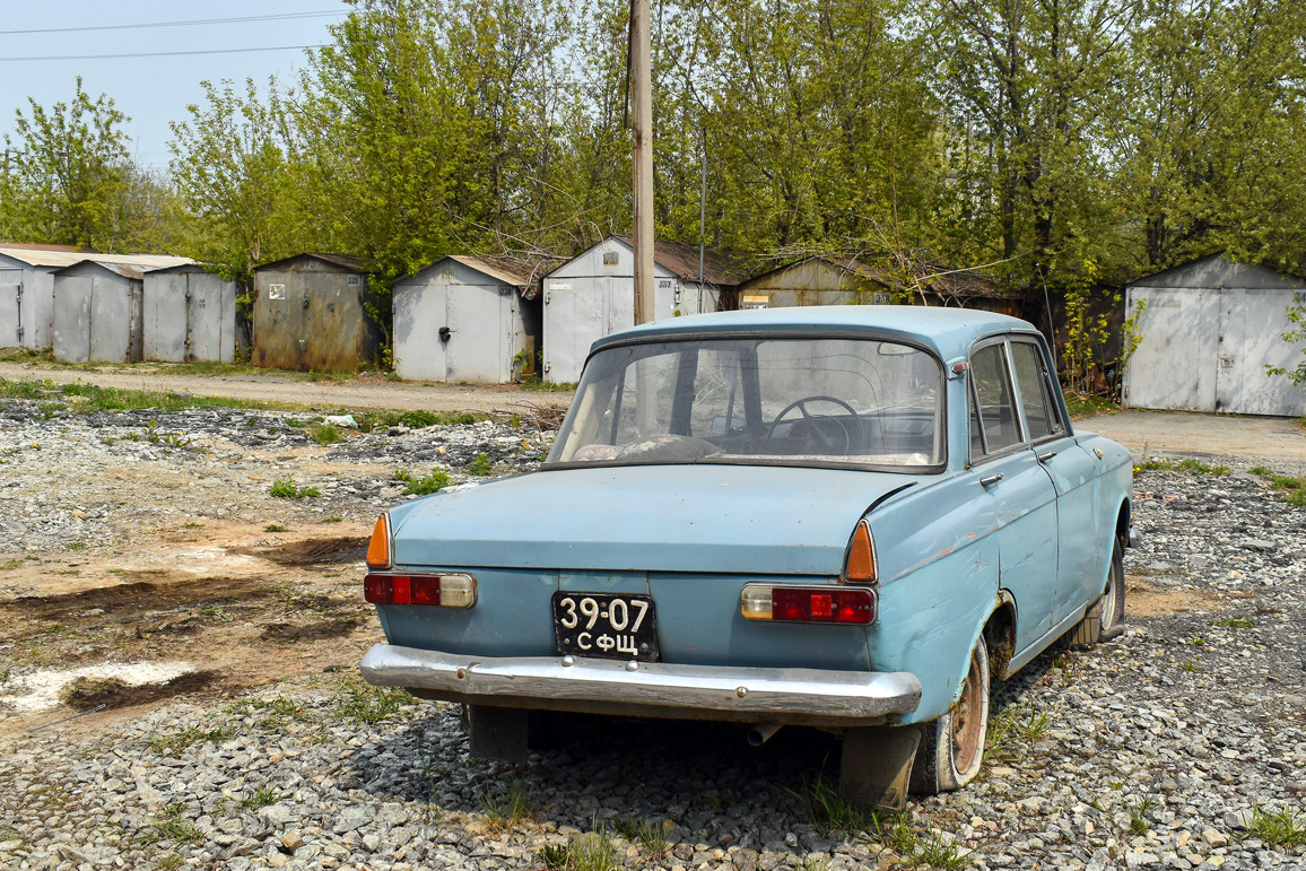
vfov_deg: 34.2
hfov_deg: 49.3
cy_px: 406
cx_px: 764
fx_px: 1415
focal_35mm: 39
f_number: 7.1
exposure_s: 1/2000
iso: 400
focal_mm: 22
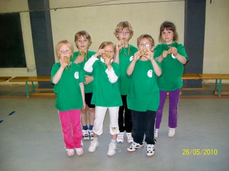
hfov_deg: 54.0
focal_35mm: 34
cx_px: 114
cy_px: 86
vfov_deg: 41.8
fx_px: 225
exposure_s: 1/125
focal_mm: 6.1
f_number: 2.7
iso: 200
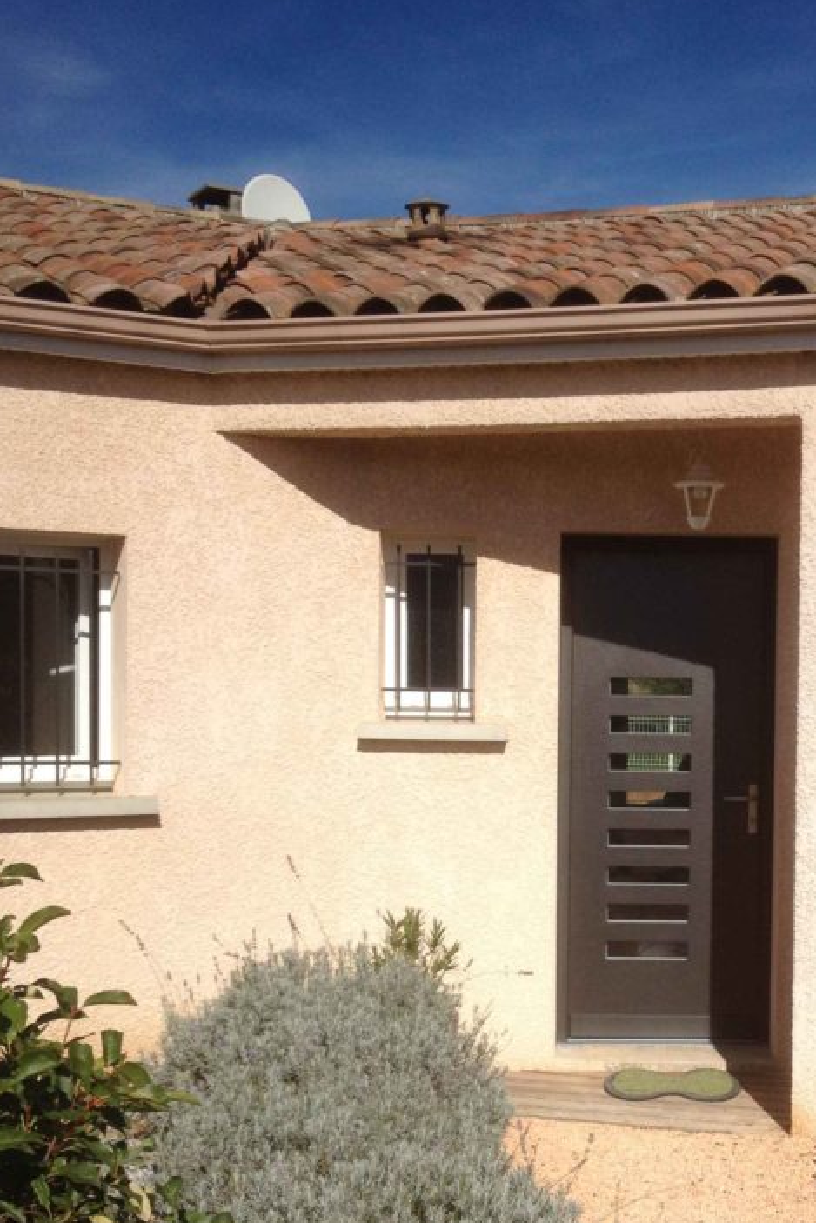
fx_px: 1801
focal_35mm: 53
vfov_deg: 37.3
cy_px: 743
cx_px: 626
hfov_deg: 25.2
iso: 50
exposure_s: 1/2513
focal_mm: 4.28
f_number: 2.4
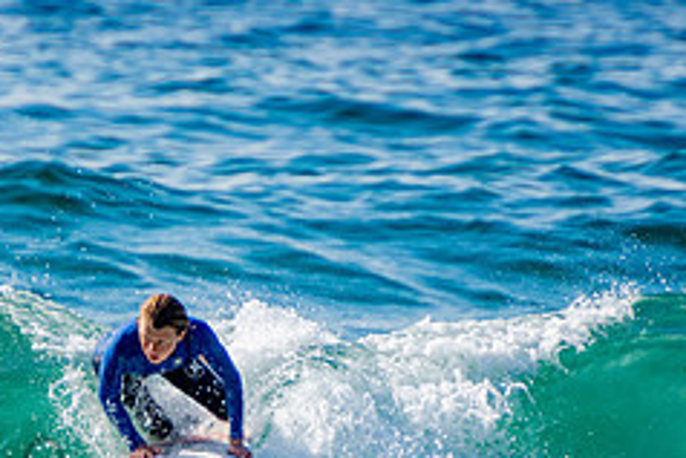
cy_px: 457
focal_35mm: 1462
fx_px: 27875
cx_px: 147
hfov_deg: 1.4
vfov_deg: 0.9
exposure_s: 1/2000
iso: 320
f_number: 5.6
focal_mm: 400
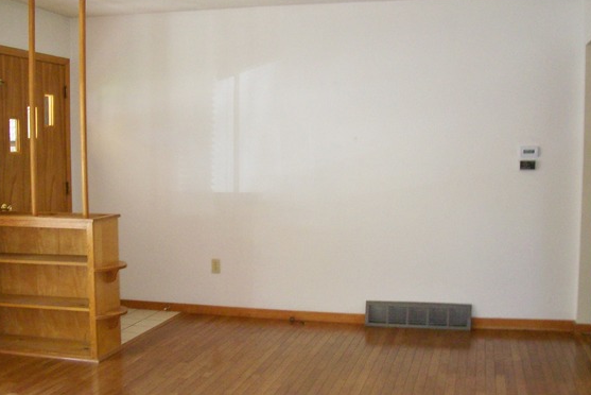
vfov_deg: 31.2
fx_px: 706
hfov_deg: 45.4
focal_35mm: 43
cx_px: 297
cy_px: 209
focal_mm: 6
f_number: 2.7
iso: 200
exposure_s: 1/64
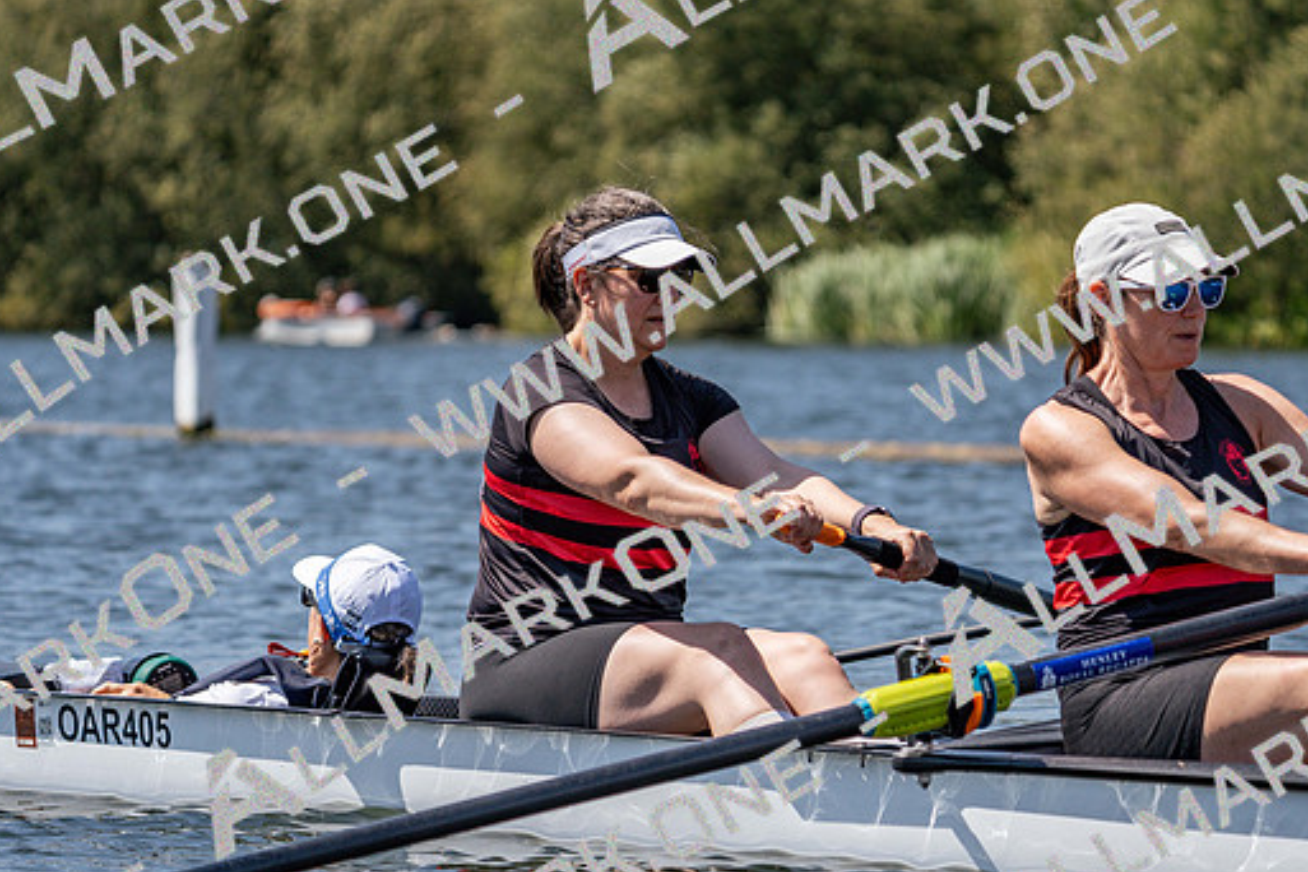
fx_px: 8211
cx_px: 724
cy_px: 465
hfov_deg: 9.1
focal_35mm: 226
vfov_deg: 6.1
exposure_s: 1/2000
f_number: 5.6
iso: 250
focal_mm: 200
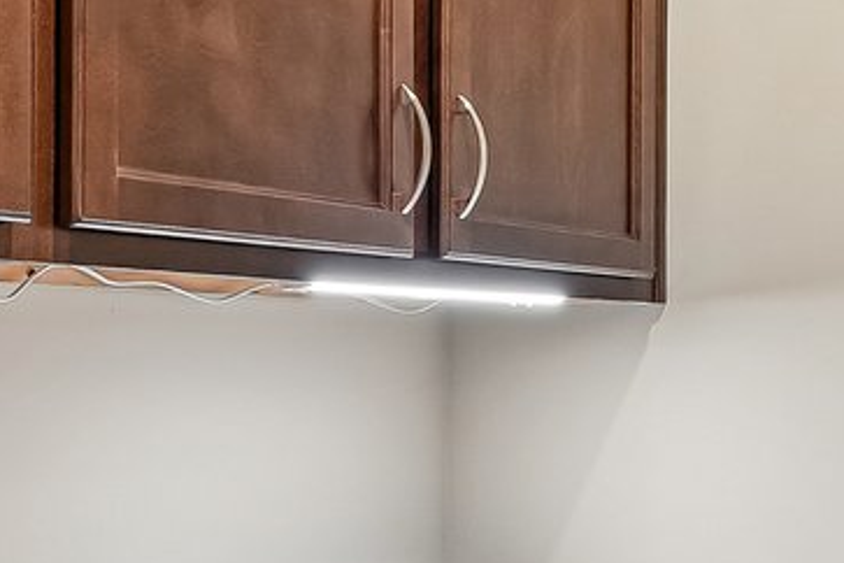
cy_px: 432
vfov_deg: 17.2
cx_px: 888
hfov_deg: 24.3
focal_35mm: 79
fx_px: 1852
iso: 320
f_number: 8
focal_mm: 14
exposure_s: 1/6
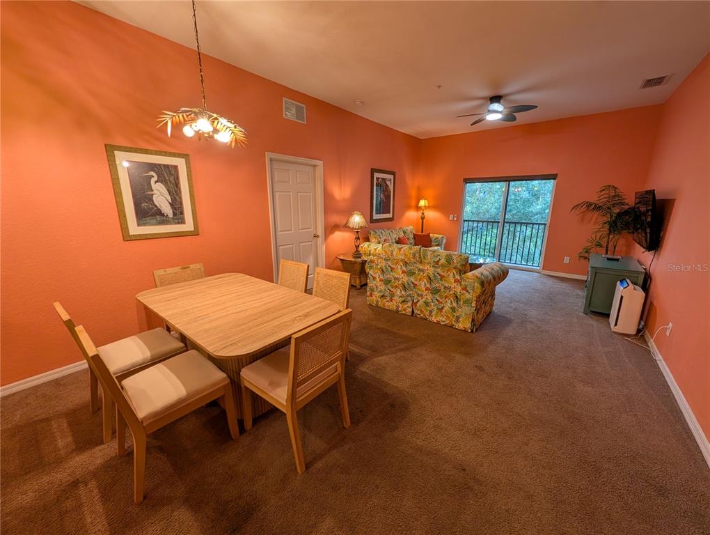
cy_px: 268
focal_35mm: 12
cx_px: 355
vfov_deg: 94.6
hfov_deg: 110.5
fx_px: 246
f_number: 1.7
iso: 60
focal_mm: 2.02
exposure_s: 1/40
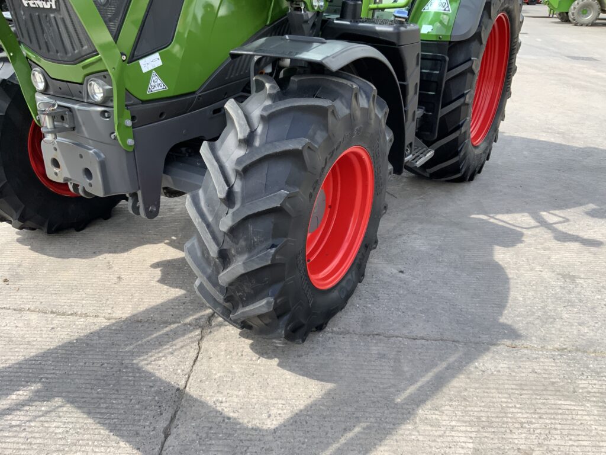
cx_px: 303
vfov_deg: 48.2
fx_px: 508
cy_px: 228
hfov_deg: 61.7
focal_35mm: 29
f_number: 1.8
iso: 16
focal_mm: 3
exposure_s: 1/562
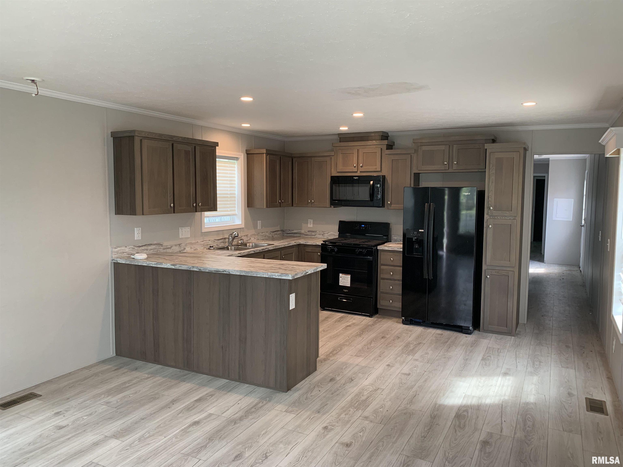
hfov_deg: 67.3
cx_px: 312
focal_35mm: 26
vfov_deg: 53.1
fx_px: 468
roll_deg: -1.4
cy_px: 234
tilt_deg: -4.4
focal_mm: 4.25
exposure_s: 1/60
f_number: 1.8
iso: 80
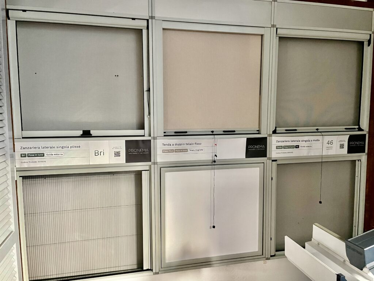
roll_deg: +0.3
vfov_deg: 53.1
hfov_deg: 67.3
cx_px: 187
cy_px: 140
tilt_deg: -4.5
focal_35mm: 26
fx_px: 281
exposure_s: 1/38
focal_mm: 4.2
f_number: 1.6
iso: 640
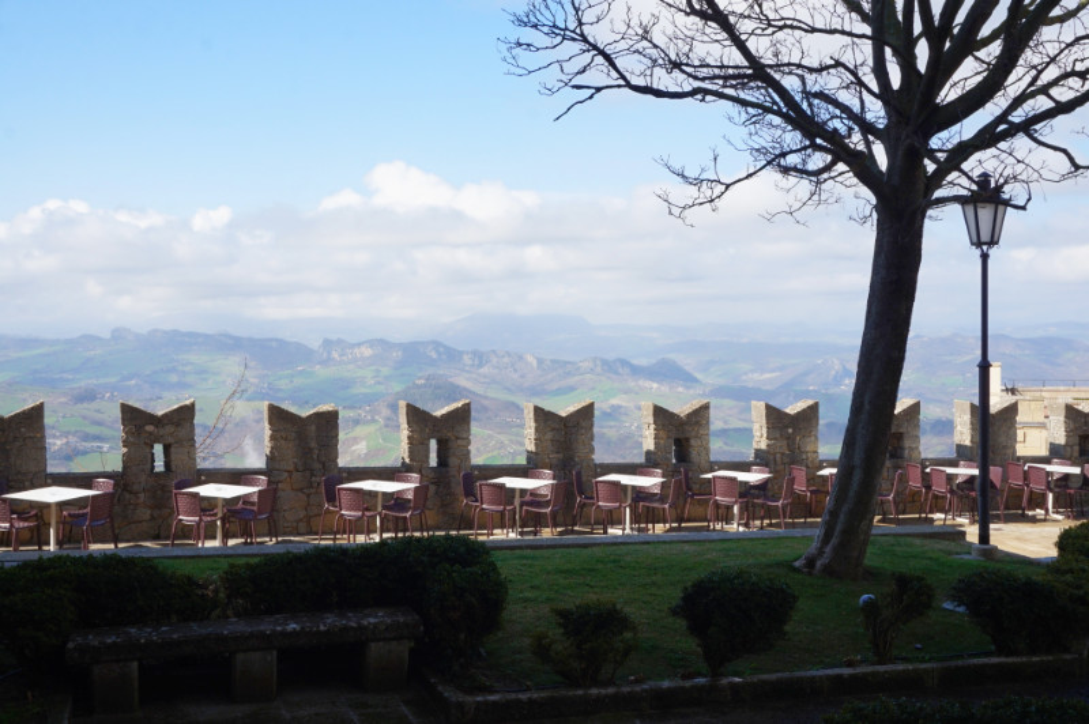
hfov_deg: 46.4
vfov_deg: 31.8
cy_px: 362
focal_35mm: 42
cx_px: 544
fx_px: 1269
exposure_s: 1/80
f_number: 14
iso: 100
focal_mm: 28
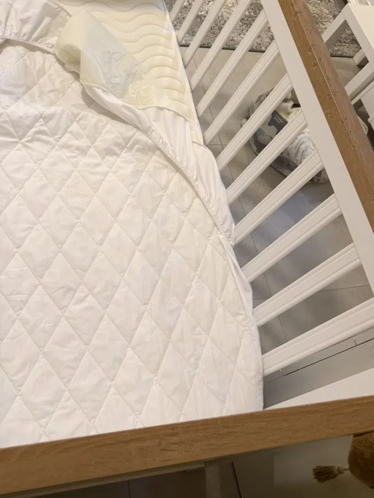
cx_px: 155
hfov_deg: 37.6
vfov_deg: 46.8
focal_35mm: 38
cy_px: 111
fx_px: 547
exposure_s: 1/60
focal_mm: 6.76
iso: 250
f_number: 1.78
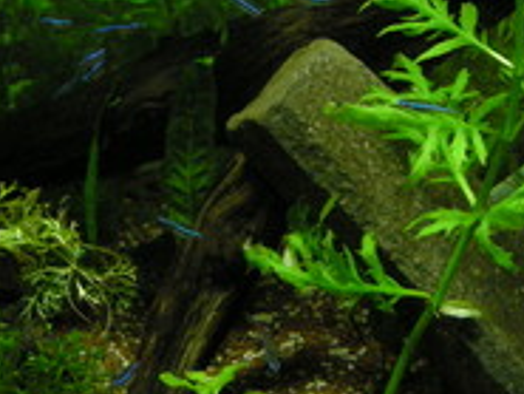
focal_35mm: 85
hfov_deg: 22.9
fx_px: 1288
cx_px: 360
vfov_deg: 17.1
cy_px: 20
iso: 400
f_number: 2.8
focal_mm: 5.7
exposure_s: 1/57.5
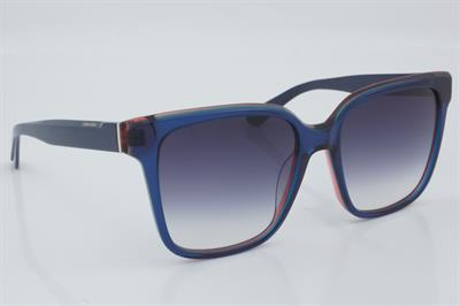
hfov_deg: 27.0
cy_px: 153
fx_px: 958
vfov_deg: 18.2
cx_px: 230
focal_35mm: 75
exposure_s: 1/4
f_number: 32
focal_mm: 50
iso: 100
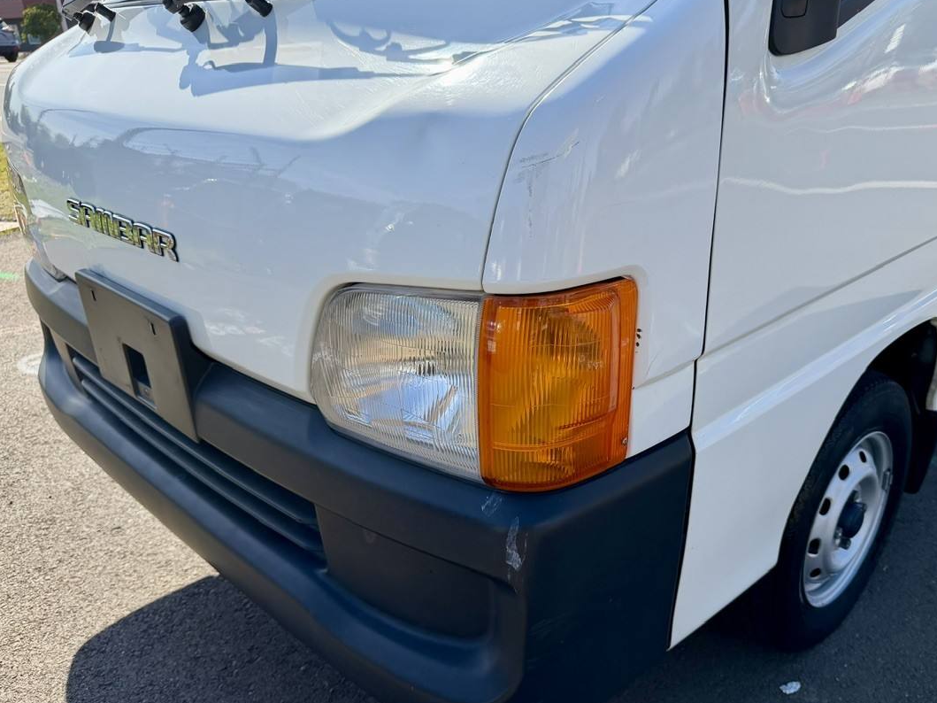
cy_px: 390
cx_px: 536
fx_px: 785
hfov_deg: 61.4
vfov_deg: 48.1
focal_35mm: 29
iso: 100
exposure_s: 1/2801
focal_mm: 6.76
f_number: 1.78
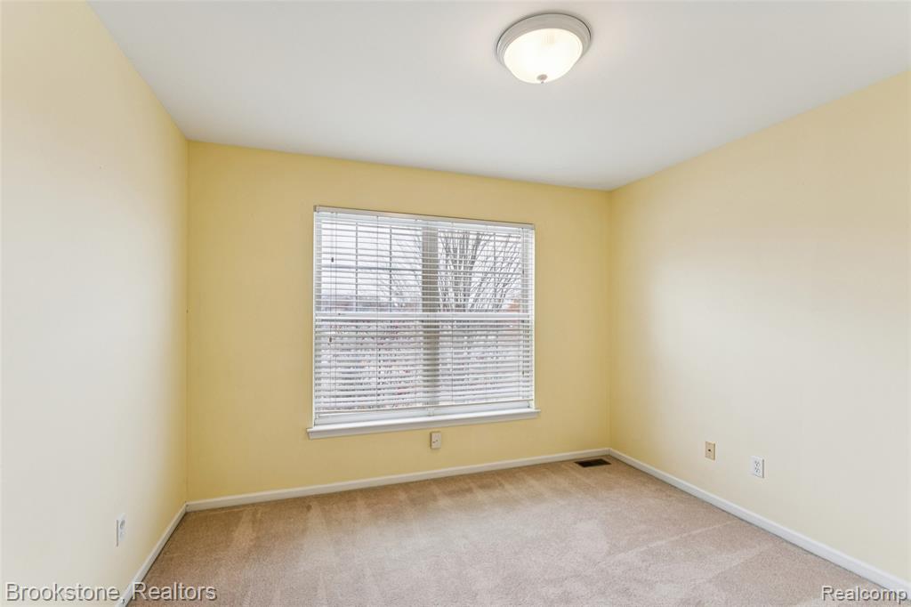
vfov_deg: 73.7
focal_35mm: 16
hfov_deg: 96.8
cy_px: 304
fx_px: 405
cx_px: 456
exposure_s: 1/15
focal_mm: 16
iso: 400
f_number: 13
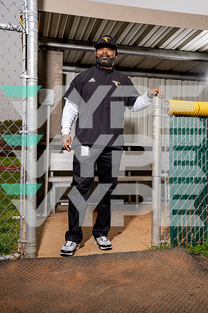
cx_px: 104
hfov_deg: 35.9
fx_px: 321
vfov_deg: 51.9
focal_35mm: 37
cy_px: 156
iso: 160
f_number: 5
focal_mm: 37
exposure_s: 1/250
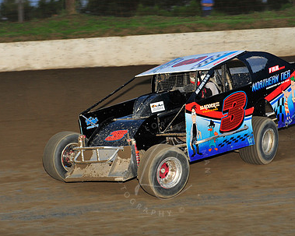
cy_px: 97
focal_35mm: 132
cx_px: 163
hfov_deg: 14.6
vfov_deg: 11.7
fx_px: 1152
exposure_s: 1/320
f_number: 6.3
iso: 640
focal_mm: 92
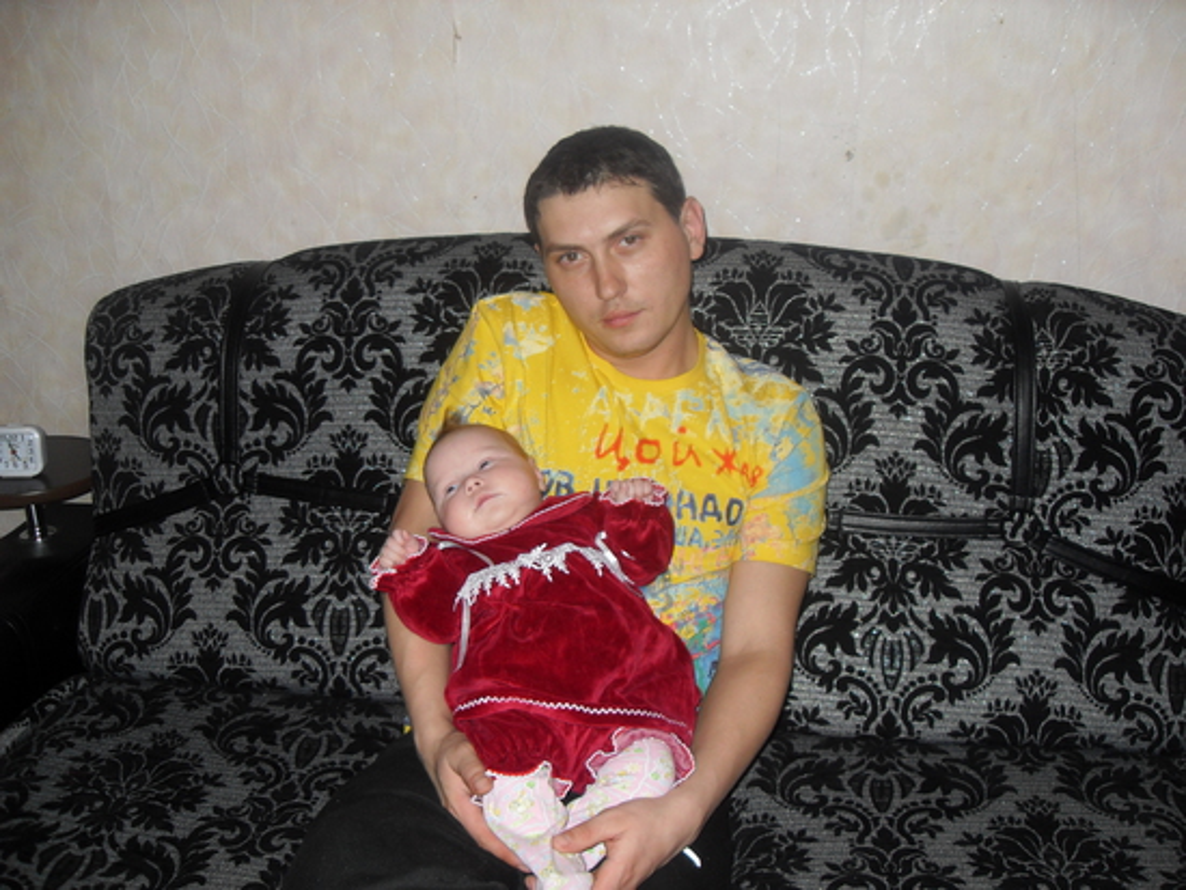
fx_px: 1165
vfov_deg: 41.8
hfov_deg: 53.9
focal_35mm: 34
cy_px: 445
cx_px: 593
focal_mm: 6.3
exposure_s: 1/45
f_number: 2.8
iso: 100
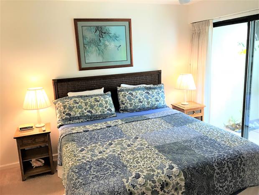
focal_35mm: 28
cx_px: 130
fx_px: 209
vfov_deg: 49.7
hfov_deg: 63.4
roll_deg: +2.8
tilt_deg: -11.1
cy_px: 98
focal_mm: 3.99
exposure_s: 1/30
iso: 25
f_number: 1.8
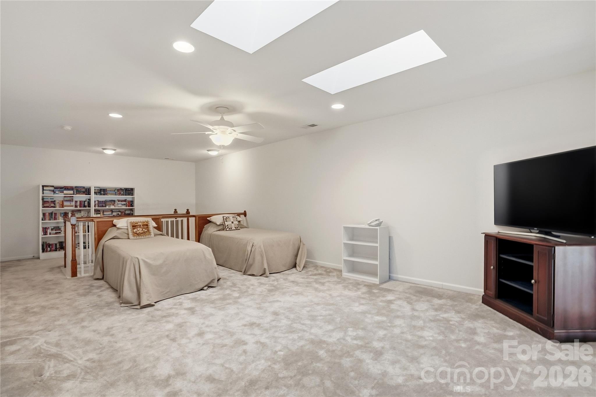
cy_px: 198
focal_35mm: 16
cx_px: 298
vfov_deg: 73.7
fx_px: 265
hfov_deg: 96.7
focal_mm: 16
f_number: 10
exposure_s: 1/1000
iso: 4000
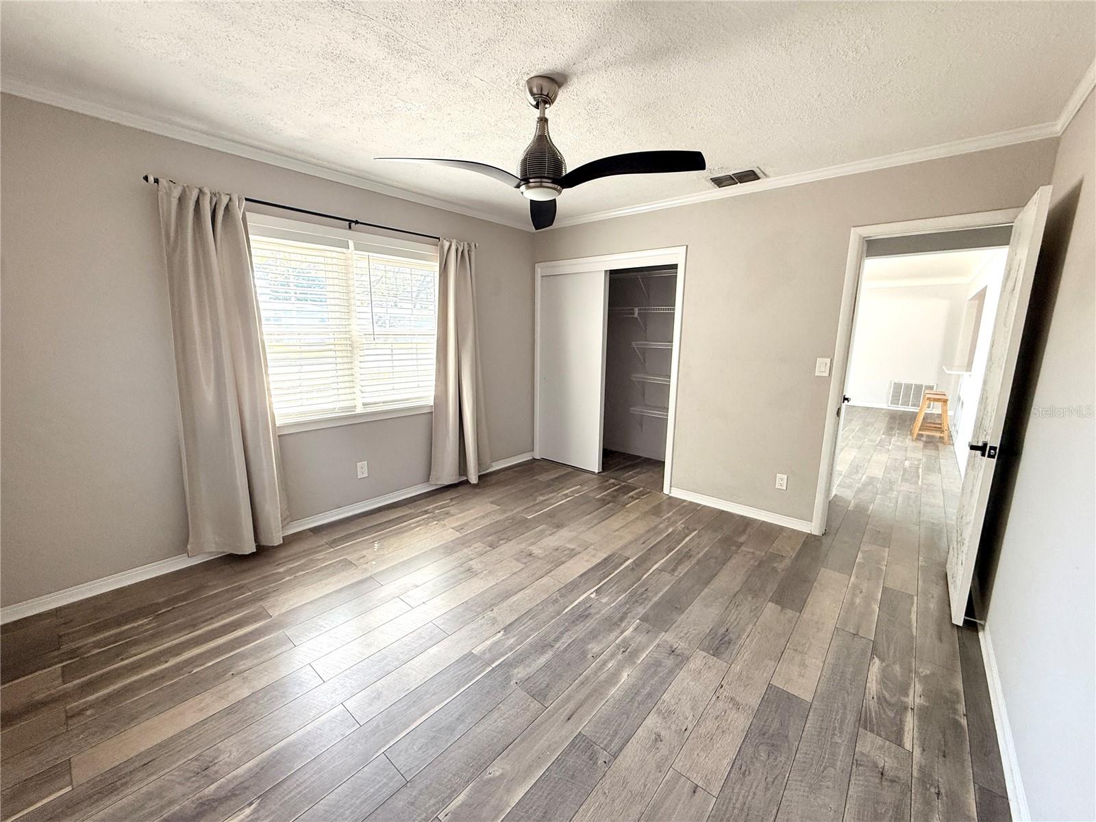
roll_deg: -0.6
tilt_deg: -9.4
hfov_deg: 102.1
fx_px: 443
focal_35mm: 14
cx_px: 548
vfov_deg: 85.7
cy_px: 411
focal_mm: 2.22
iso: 160
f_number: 2.2
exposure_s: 1/99
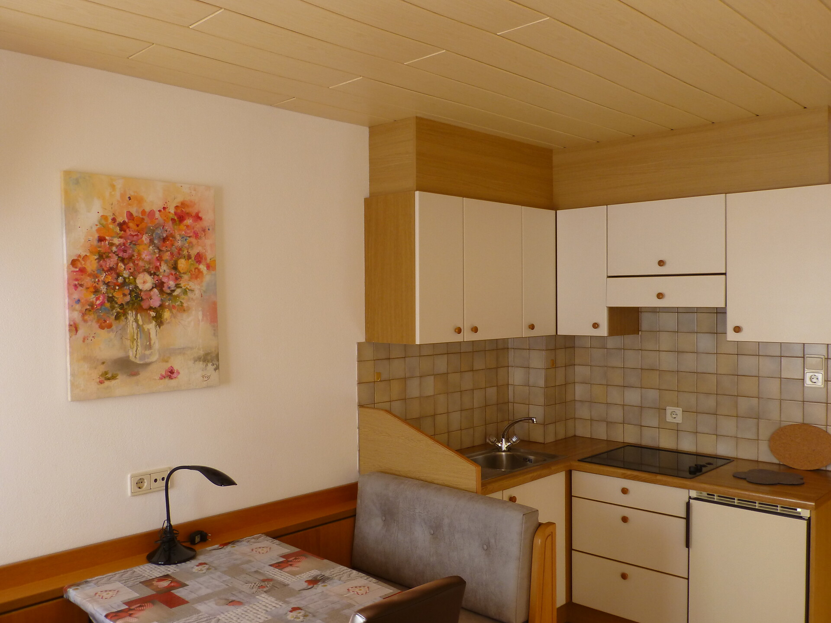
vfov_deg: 46.8
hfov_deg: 60.0
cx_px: 416
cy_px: 312
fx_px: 720
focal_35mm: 30
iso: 160
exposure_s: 1/60
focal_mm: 5.4
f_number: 3.6
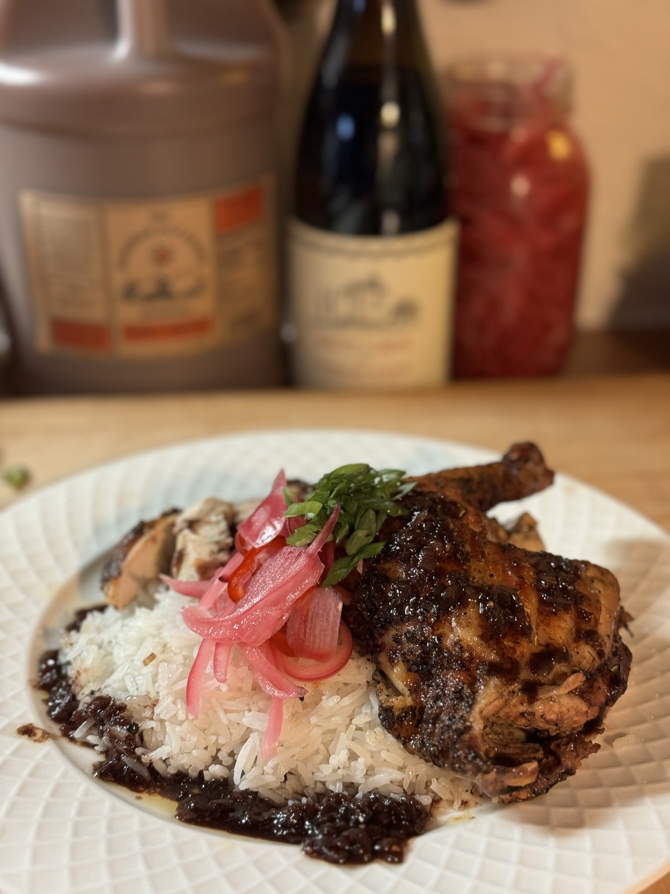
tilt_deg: -27.6
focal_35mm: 48
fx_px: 1239
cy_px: 447
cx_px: 335
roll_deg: -0.5
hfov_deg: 30.3
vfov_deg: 39.7
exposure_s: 1/40
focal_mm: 6.76
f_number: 1.78
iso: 250
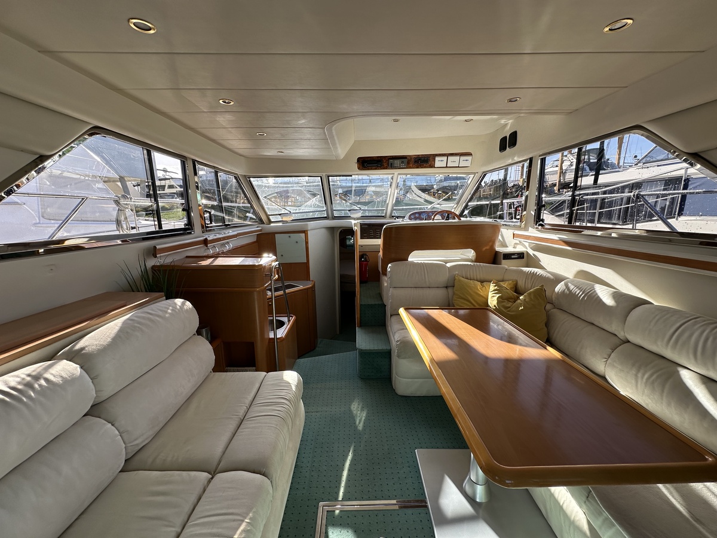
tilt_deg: -11.2
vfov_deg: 85.7
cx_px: 358
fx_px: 290
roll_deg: +1.7
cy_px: 269
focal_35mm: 14
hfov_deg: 102.1
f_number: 2.2
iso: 40
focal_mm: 2.22
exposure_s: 1/332
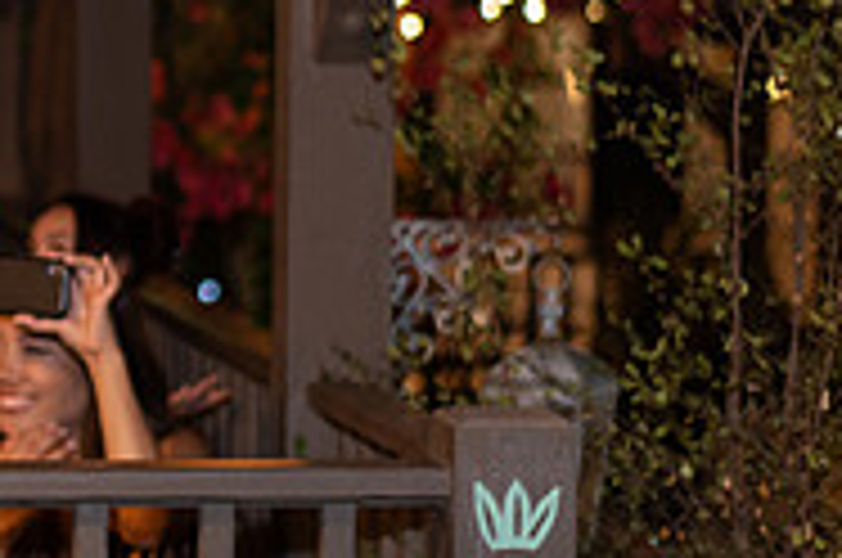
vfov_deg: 8.0
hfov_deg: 11.6
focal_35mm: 171
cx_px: -387
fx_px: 3993
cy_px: 173
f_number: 2
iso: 800
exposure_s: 1/100
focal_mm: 55
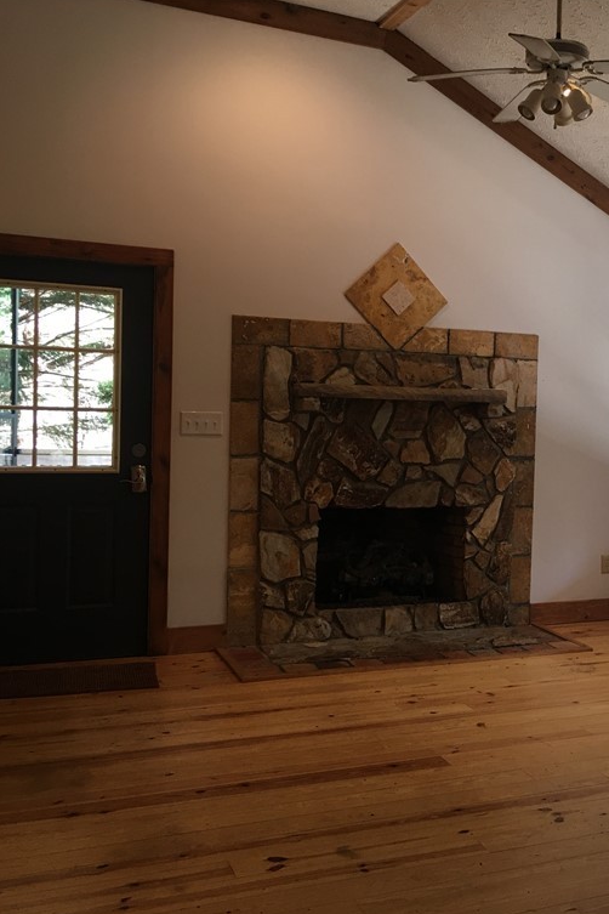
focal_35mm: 41
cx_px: 541
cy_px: 461
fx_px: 1040
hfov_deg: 31.2
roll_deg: -2.0
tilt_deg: -0.5
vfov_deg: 47.4
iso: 25
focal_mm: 4.15
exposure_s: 1/15
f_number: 2.2
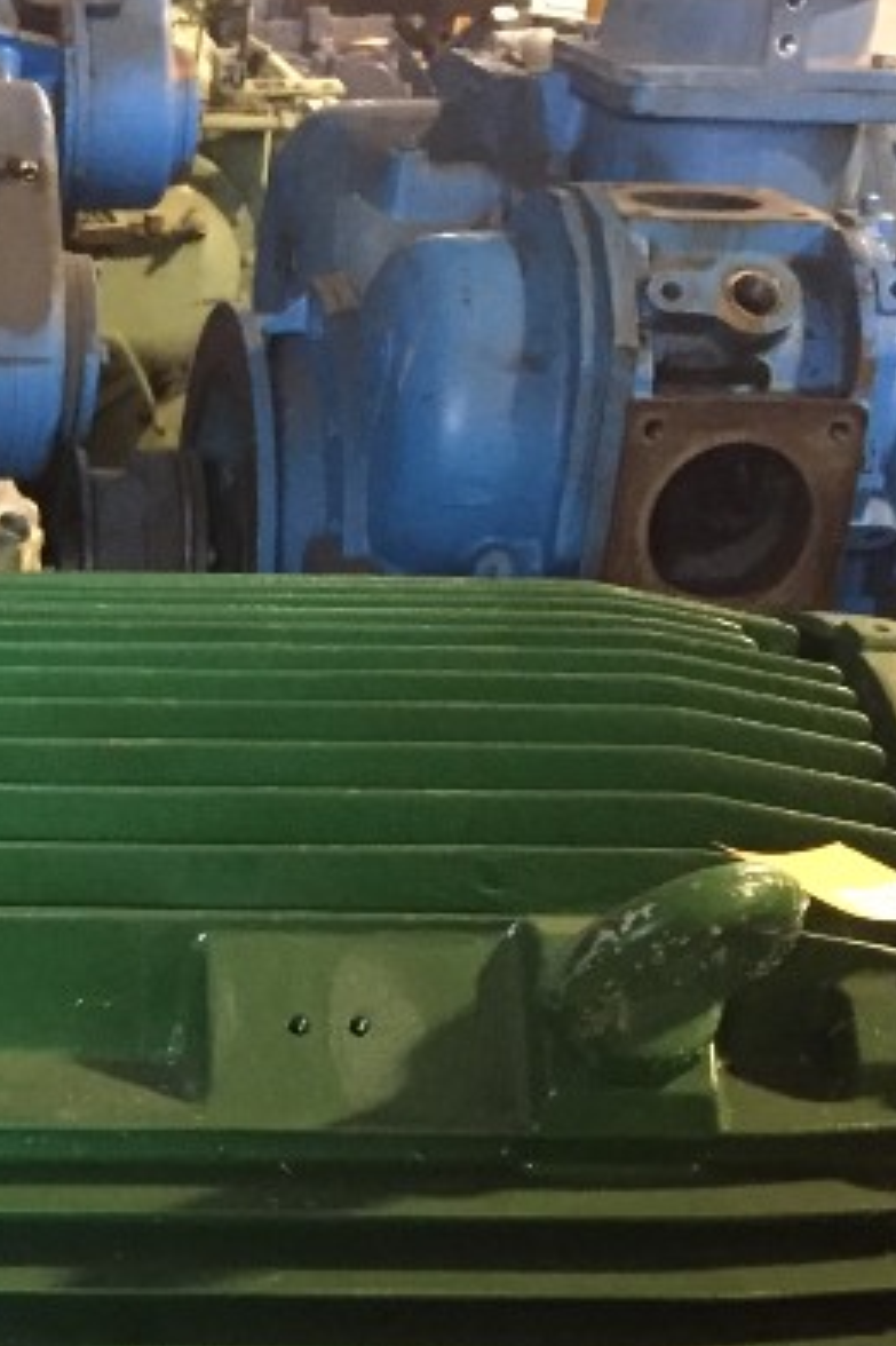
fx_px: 2877
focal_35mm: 77
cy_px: 1257
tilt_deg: -30.4
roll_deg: -2.7
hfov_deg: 17.2
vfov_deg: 25.4
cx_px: -65
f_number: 2.2
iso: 320
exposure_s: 1/15
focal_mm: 4.15
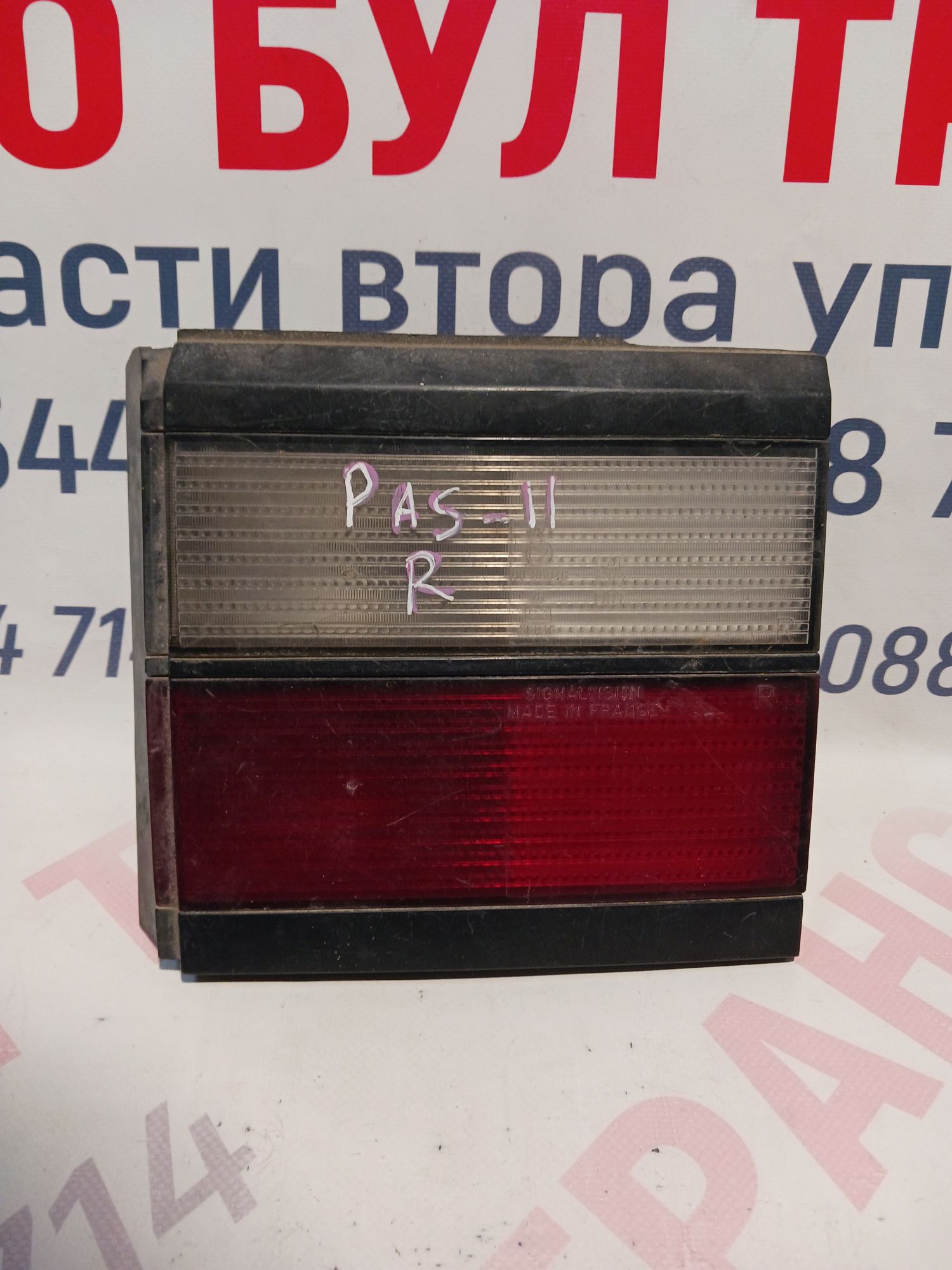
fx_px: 990
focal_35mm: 27
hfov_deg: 51.4
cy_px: 635
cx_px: 476
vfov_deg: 65.3
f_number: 1.8
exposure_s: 1/50
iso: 400
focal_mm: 4
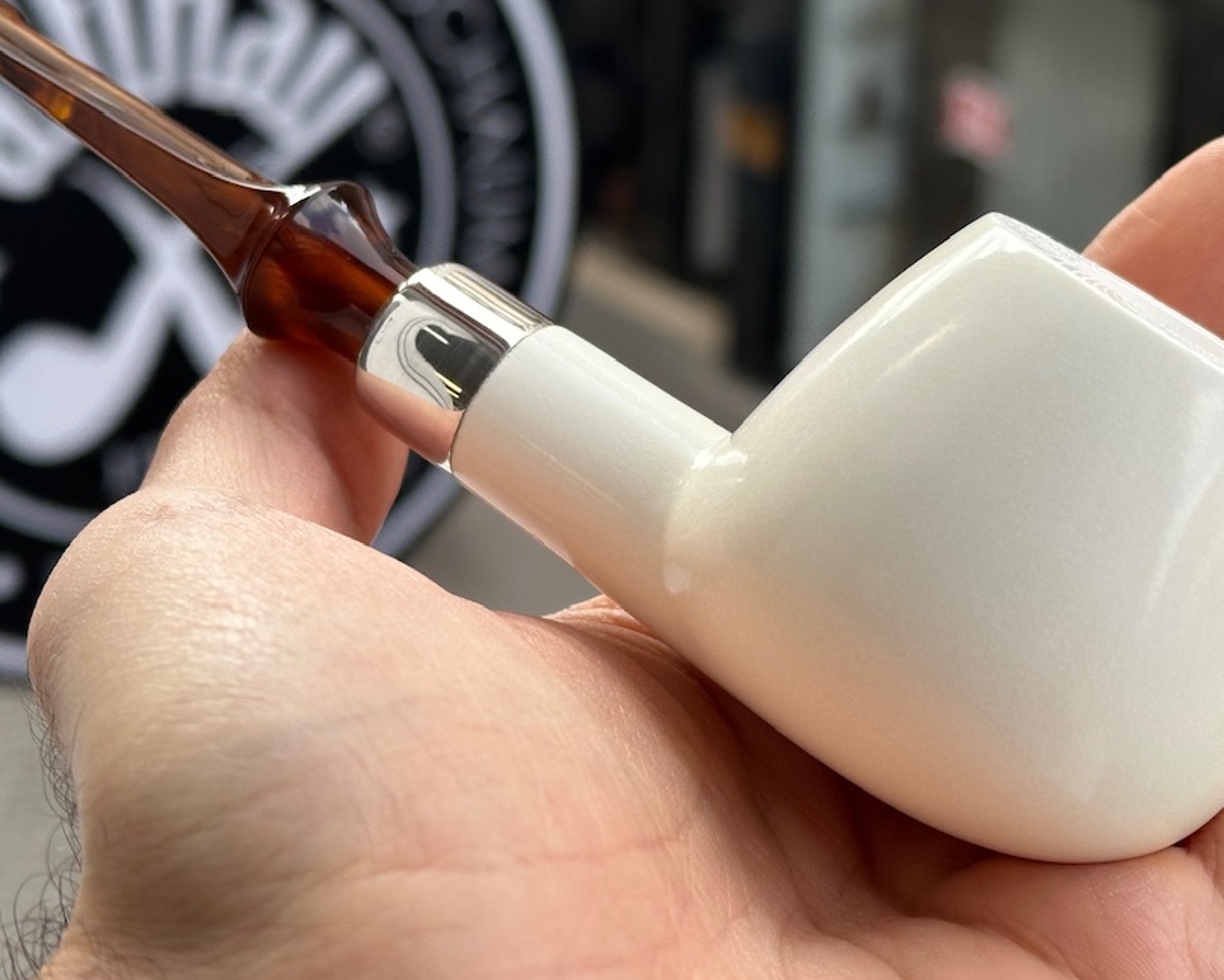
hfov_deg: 25.7
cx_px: 712
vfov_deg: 20.7
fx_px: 2681
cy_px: 416
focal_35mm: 74
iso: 64
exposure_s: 1/612
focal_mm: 6.86
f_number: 1.78
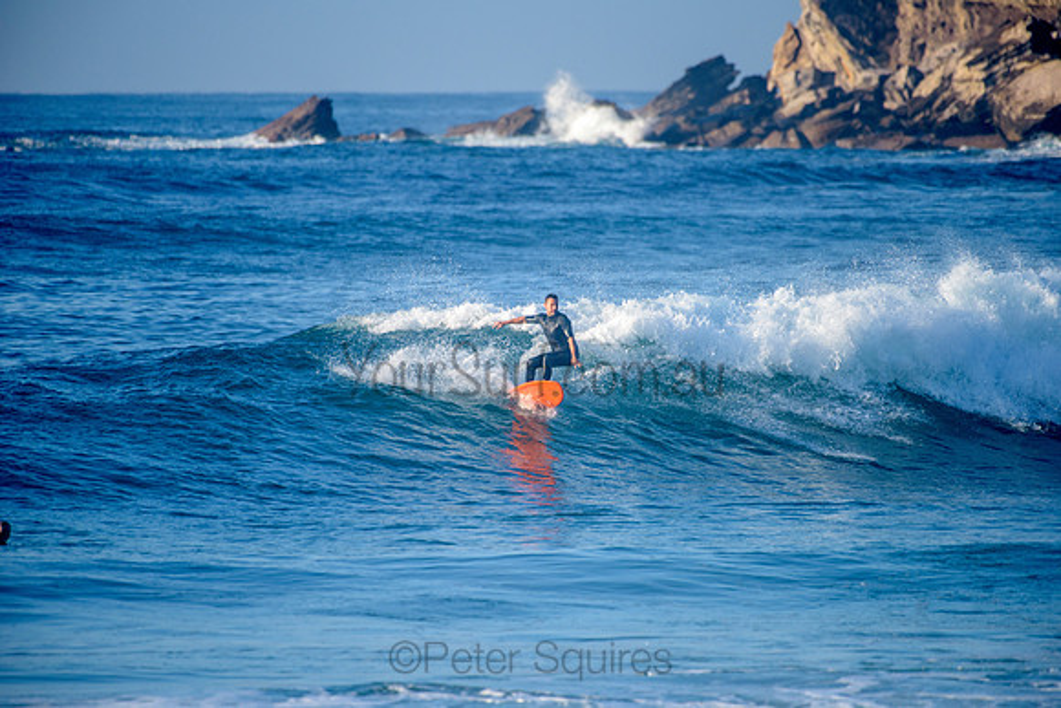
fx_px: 14739
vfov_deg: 2.8
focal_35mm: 500
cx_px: 530
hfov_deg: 4.1
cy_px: 354
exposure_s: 1/2000
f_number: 5.6
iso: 400
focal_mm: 500
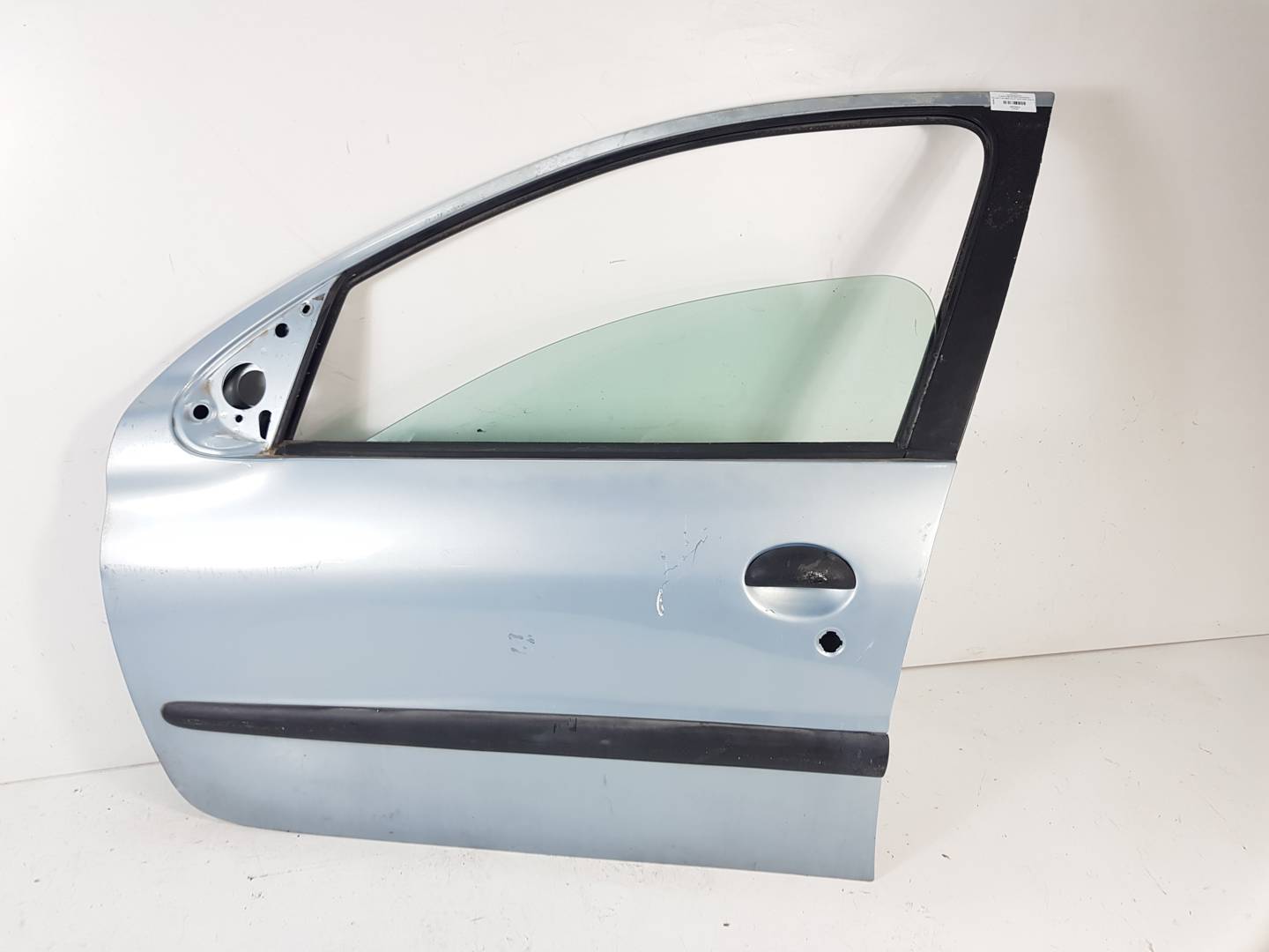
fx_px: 953
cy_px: 476
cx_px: 634
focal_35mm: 26
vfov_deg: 53.1
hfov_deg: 67.3
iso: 64
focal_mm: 4.2
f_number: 1.7
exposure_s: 1/100
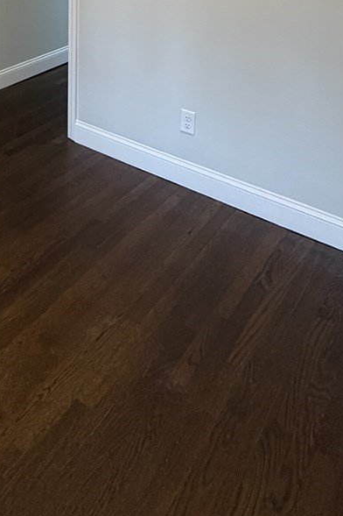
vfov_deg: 41.6
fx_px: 544
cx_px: 32
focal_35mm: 38
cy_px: -36
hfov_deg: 33.1
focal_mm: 2.22
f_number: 2.2
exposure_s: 1/60
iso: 320
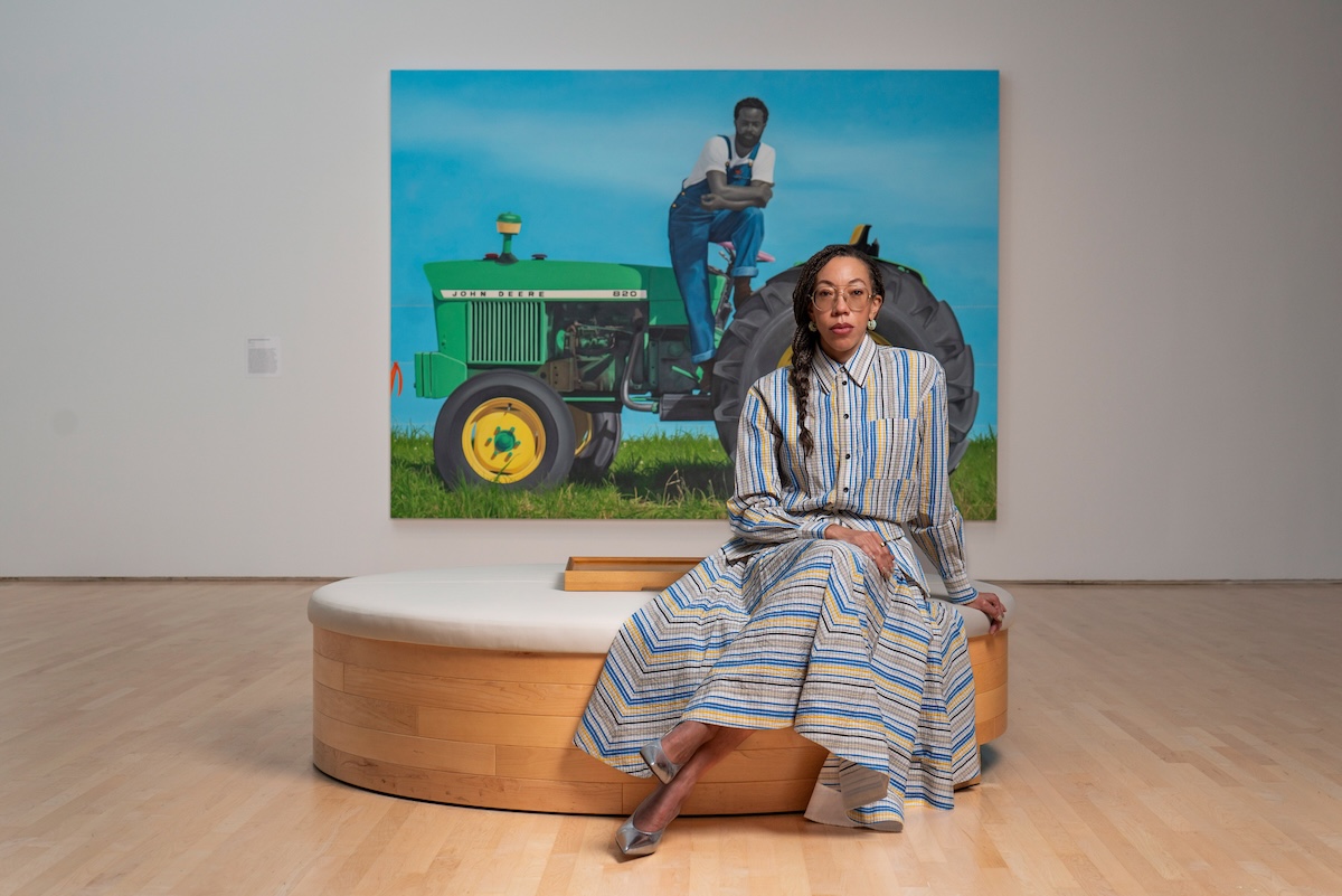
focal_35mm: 50
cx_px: 671
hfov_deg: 39.6
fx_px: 1864
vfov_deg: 27.0
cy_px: 448
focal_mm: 50
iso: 160
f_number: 5
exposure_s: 1/160
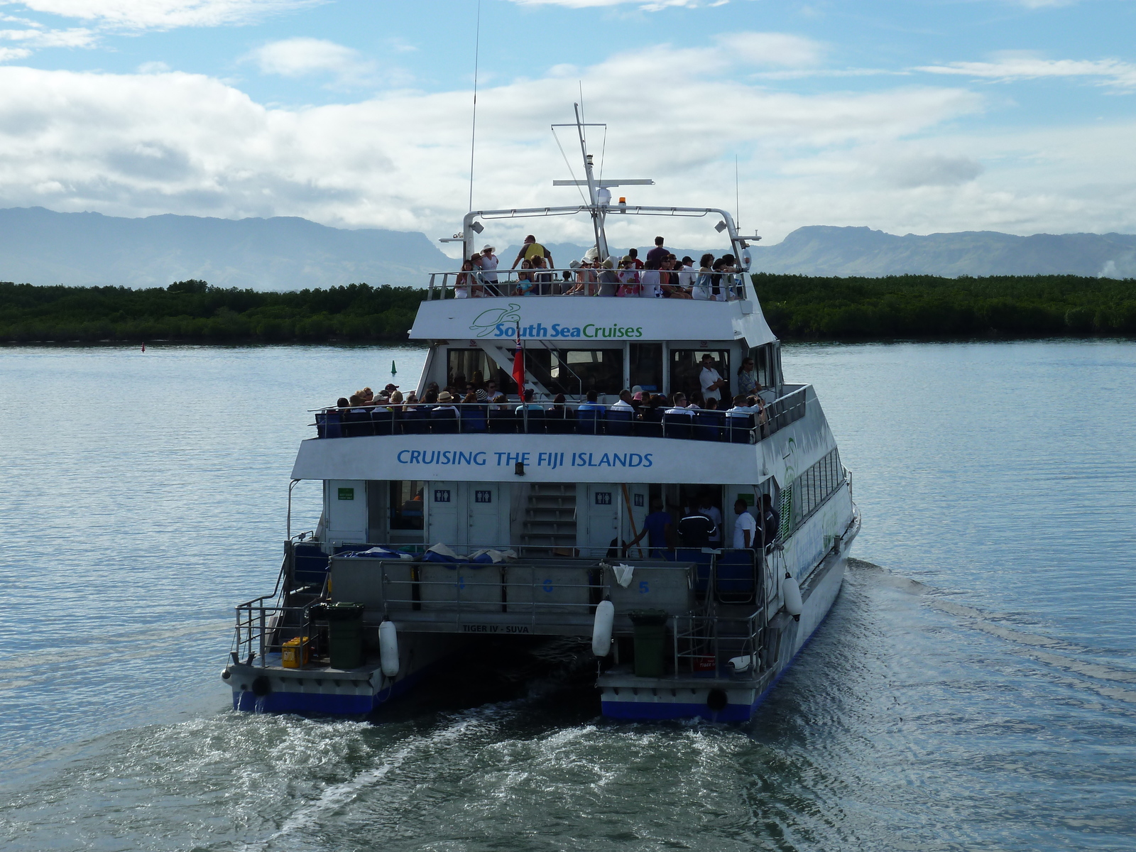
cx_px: 568
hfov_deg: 25.0
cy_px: 426
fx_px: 2560
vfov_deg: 18.9
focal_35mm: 78
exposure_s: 1/400
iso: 80
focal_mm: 12.8
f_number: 5.6
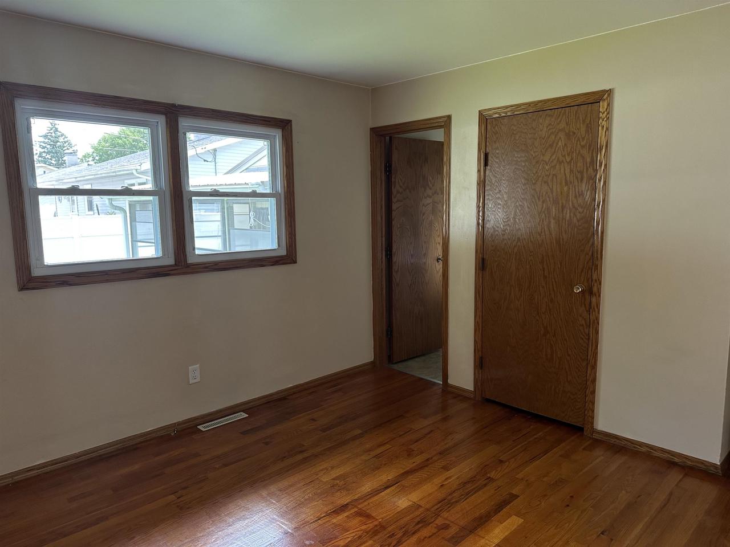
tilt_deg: -7.7
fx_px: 506
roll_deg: +0.5
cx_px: 365
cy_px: 274
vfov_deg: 56.8
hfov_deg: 71.6
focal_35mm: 24
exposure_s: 1/121
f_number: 1.78
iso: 100
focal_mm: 6.86
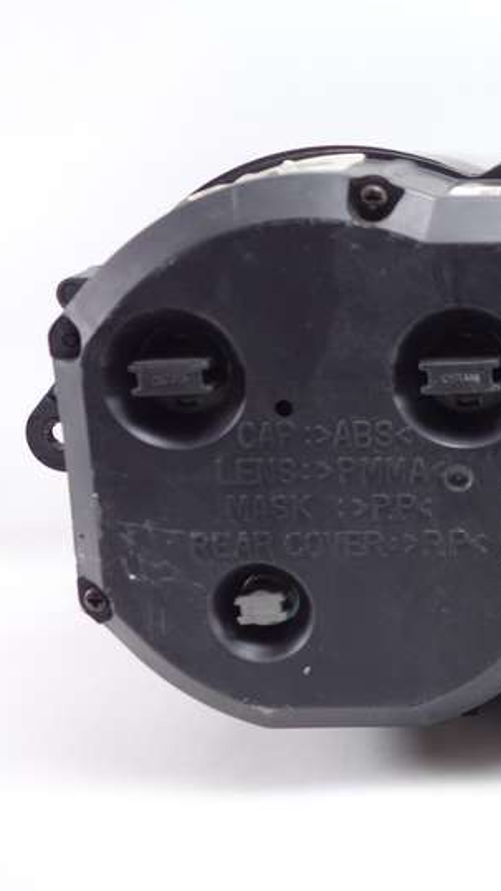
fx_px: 1583
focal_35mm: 67
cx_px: 673
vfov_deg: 31.4
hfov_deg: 16.8
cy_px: 442
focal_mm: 15.64
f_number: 3.2
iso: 250
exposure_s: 1/50
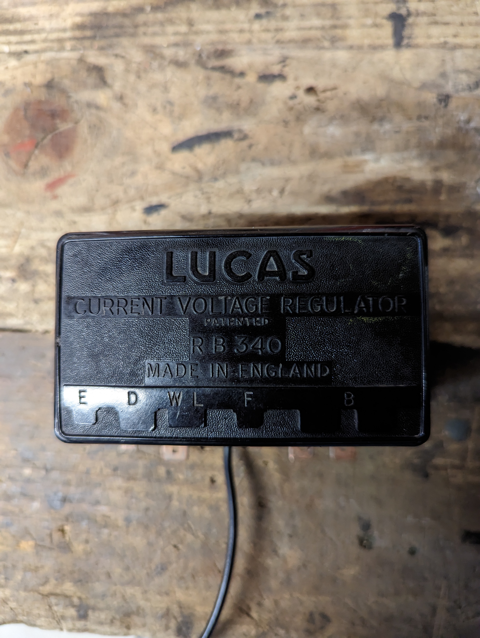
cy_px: 319
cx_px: 240
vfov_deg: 71.5
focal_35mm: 24
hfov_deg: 56.9
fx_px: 443
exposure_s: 1/100
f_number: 1.85
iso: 516
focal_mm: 6.81
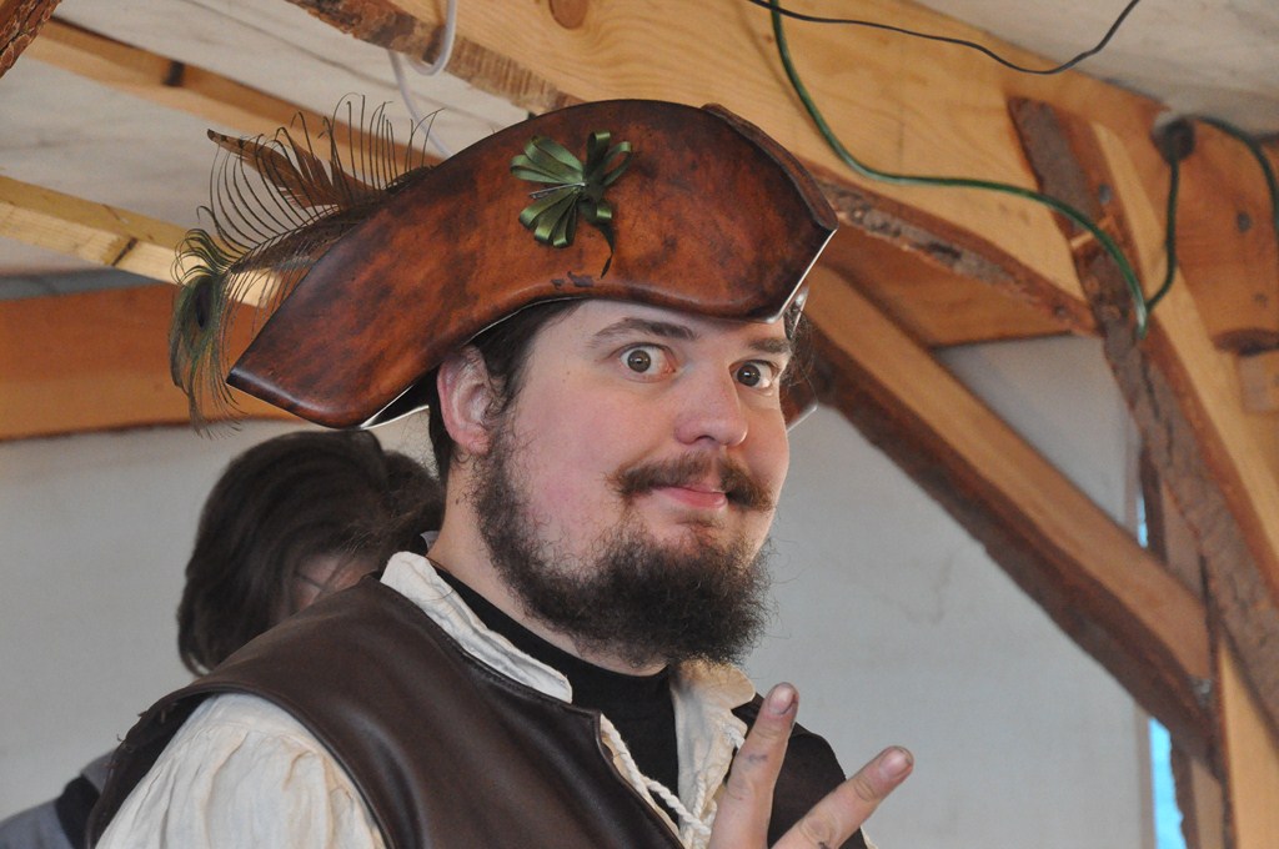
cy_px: 424
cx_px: 640
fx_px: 4897
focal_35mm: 138
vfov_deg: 9.9
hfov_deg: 14.9
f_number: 5.6
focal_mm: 92
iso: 3200
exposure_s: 1/40
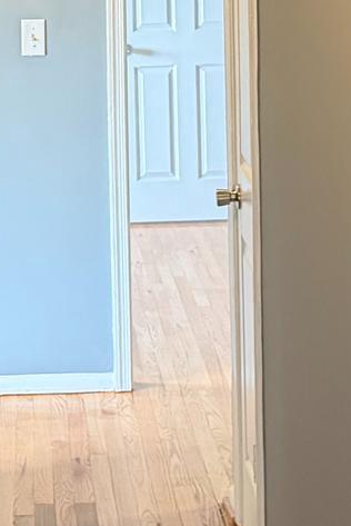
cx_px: 62
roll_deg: +1.5
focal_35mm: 108
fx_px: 1577
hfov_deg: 12.6
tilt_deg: -6.8
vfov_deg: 18.6
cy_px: 53
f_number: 1.78
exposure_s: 1/60
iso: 500
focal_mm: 6.76
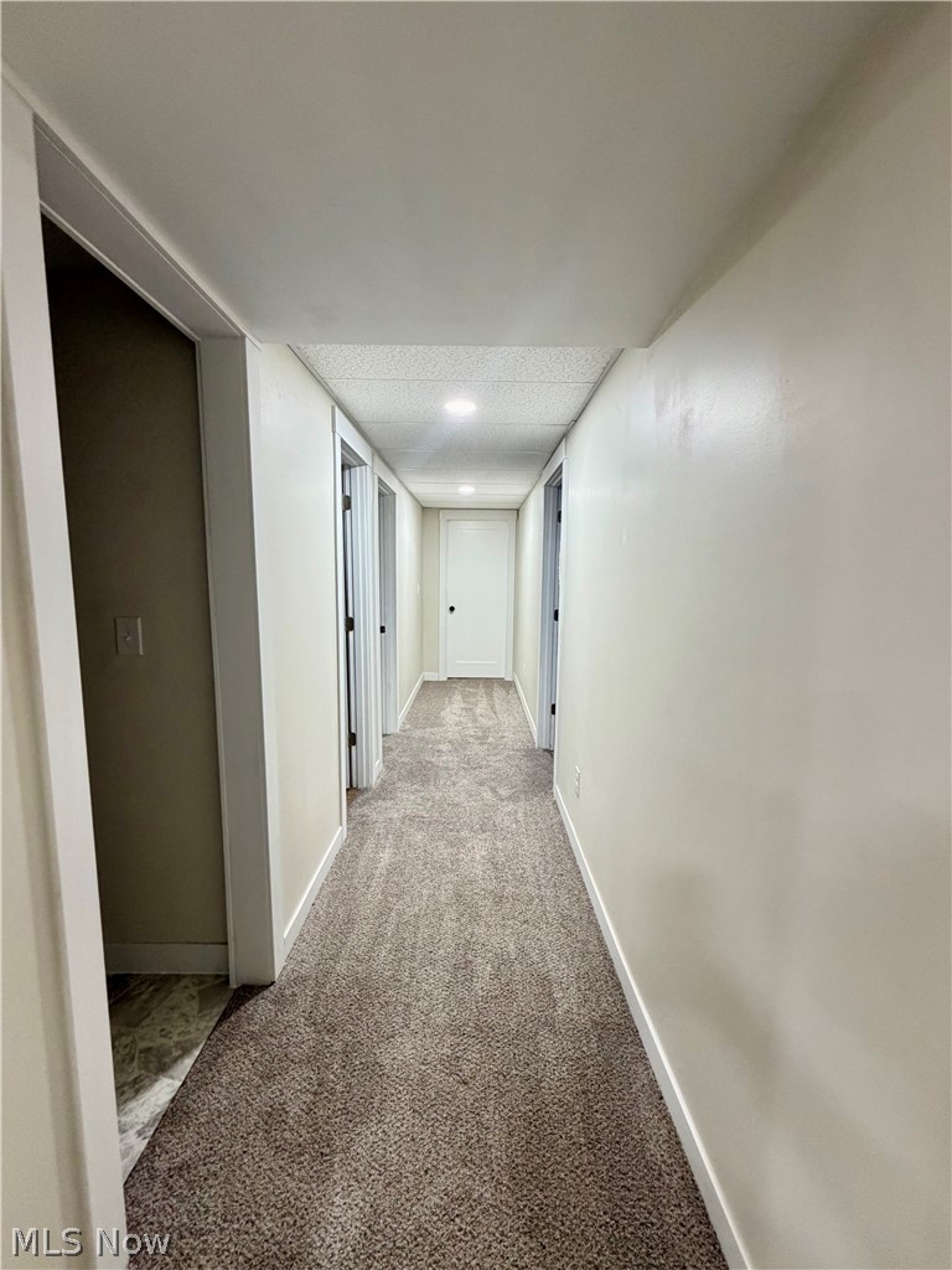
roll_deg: -1.3
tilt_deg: -7.8
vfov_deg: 102.1
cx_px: 476
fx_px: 513
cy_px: 635
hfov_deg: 85.7
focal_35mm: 14
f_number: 2.2
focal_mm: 2.22
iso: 320
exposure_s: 1/60
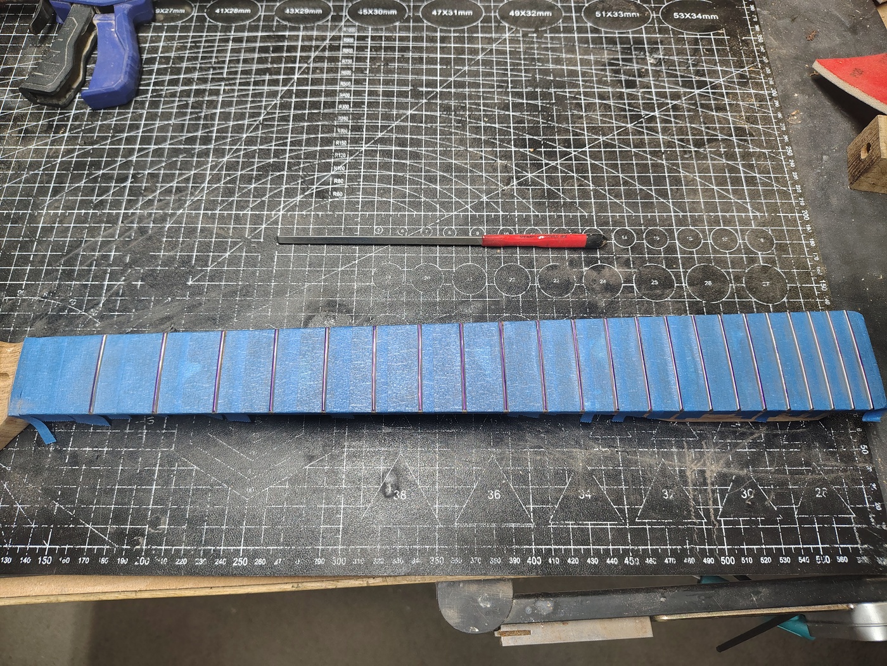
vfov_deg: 56.8
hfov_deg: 71.6
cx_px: 444
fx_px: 615
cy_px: 333
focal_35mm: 24
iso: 766
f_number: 1.8
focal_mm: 5.56
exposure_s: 1/120
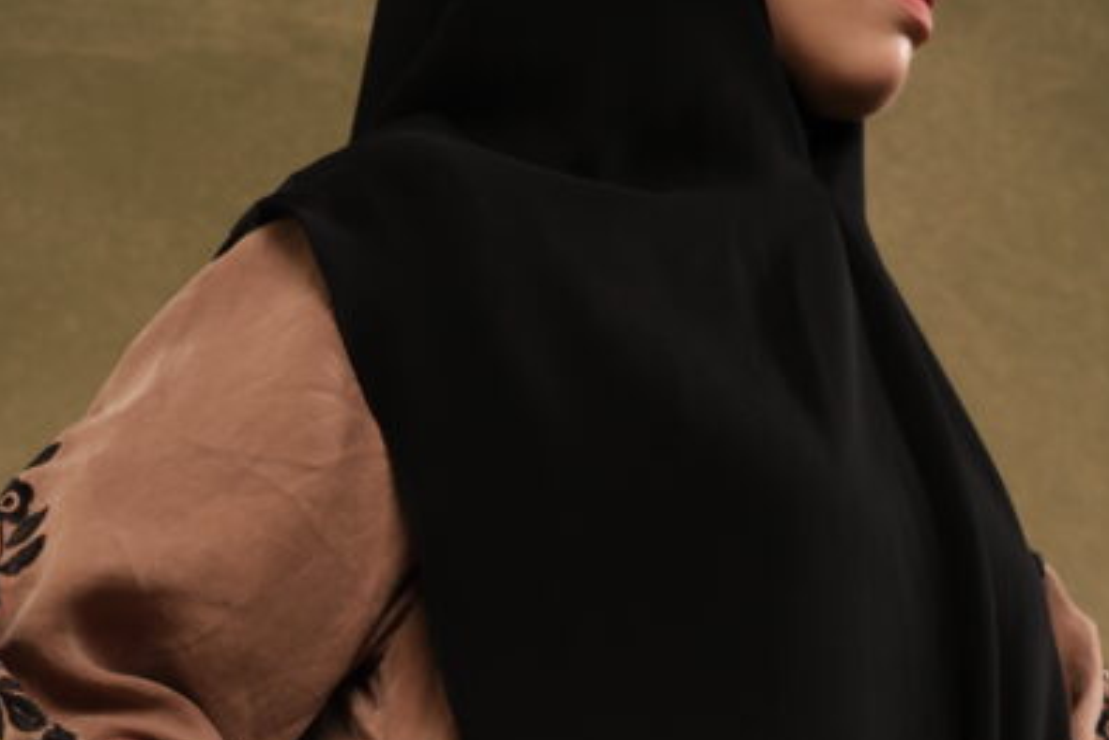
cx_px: 549
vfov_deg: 15.5
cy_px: 1170
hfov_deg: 25.4
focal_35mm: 80
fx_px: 2465
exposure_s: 1/125
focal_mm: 23
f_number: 3.6
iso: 160
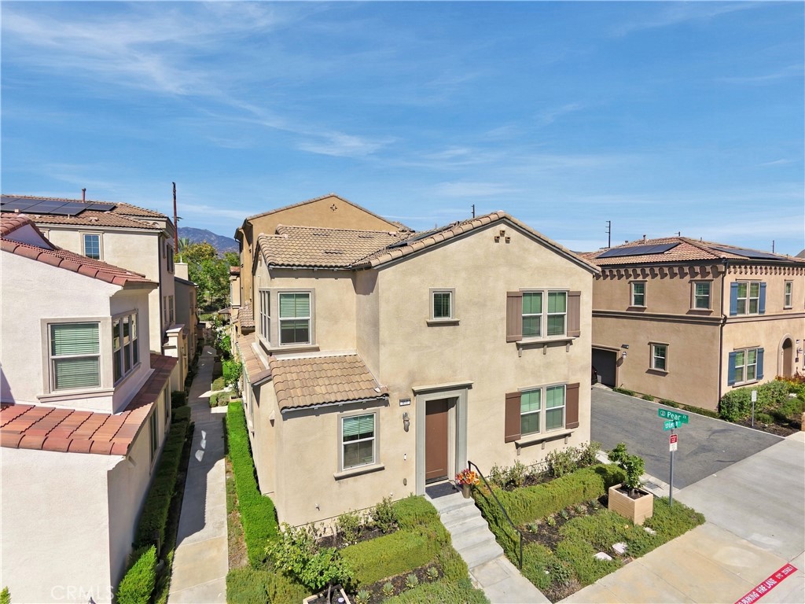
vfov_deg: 78.1
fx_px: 372
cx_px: 402
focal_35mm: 16
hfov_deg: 94.5
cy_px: 302
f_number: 2.2
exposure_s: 1/3000
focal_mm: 3
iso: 200
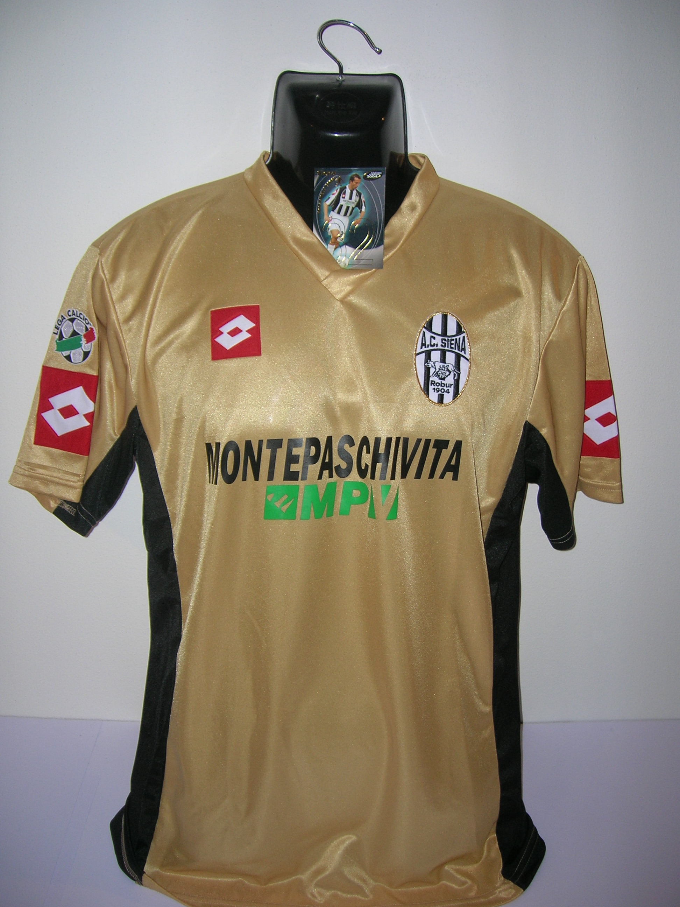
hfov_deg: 41.8
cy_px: 454
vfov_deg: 54.0
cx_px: 340
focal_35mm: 34
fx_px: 891
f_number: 2.9
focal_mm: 5.7
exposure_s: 1/60.1
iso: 50
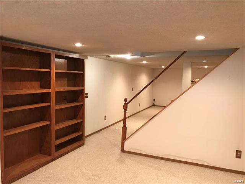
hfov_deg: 63.4
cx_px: 122
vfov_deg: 49.7
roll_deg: -2.2
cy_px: 92
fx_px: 198
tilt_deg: -3.2
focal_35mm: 28
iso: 80
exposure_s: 1/15
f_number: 1.8
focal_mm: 3.99
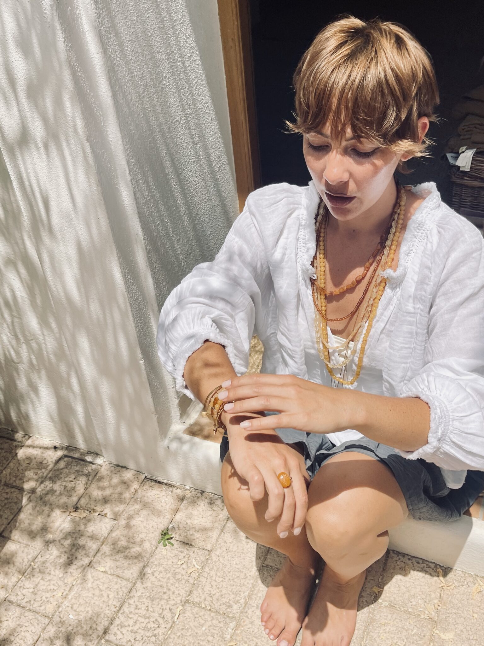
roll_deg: +2.4
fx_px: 466
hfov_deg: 54.9
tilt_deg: -41.8
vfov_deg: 69.4
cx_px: 242
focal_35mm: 25
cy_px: 323
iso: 32
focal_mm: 5.1
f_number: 1.6
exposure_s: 1/5376
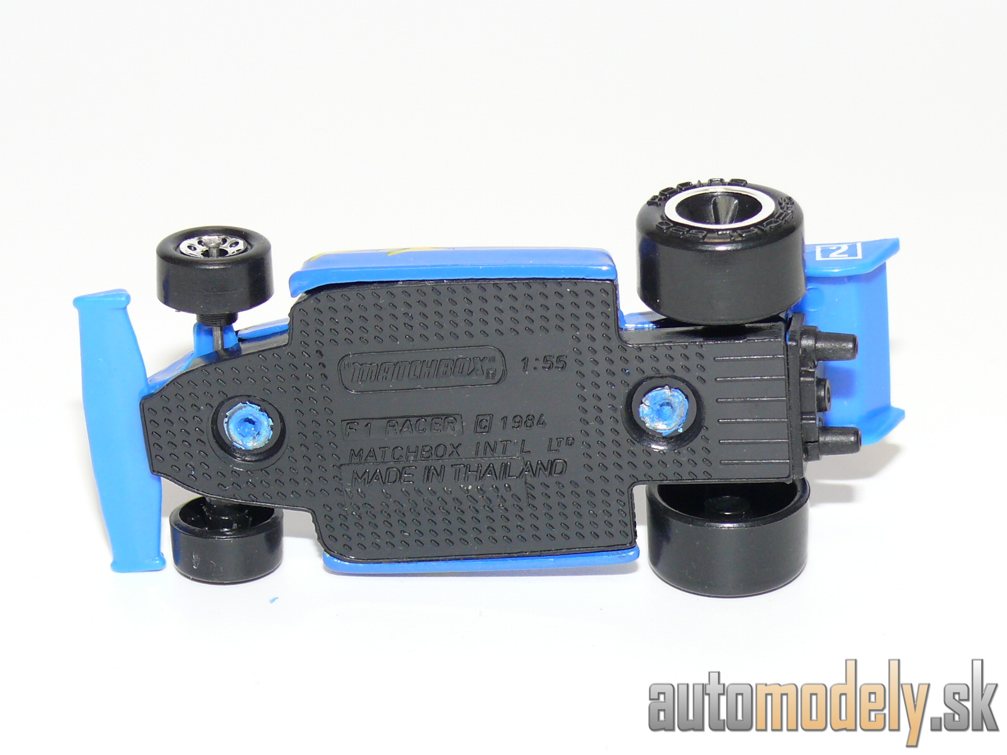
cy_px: 378
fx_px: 2822
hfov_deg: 20.2
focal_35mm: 97
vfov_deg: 15.2
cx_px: 504
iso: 100
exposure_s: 1/30
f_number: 4
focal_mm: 13.2
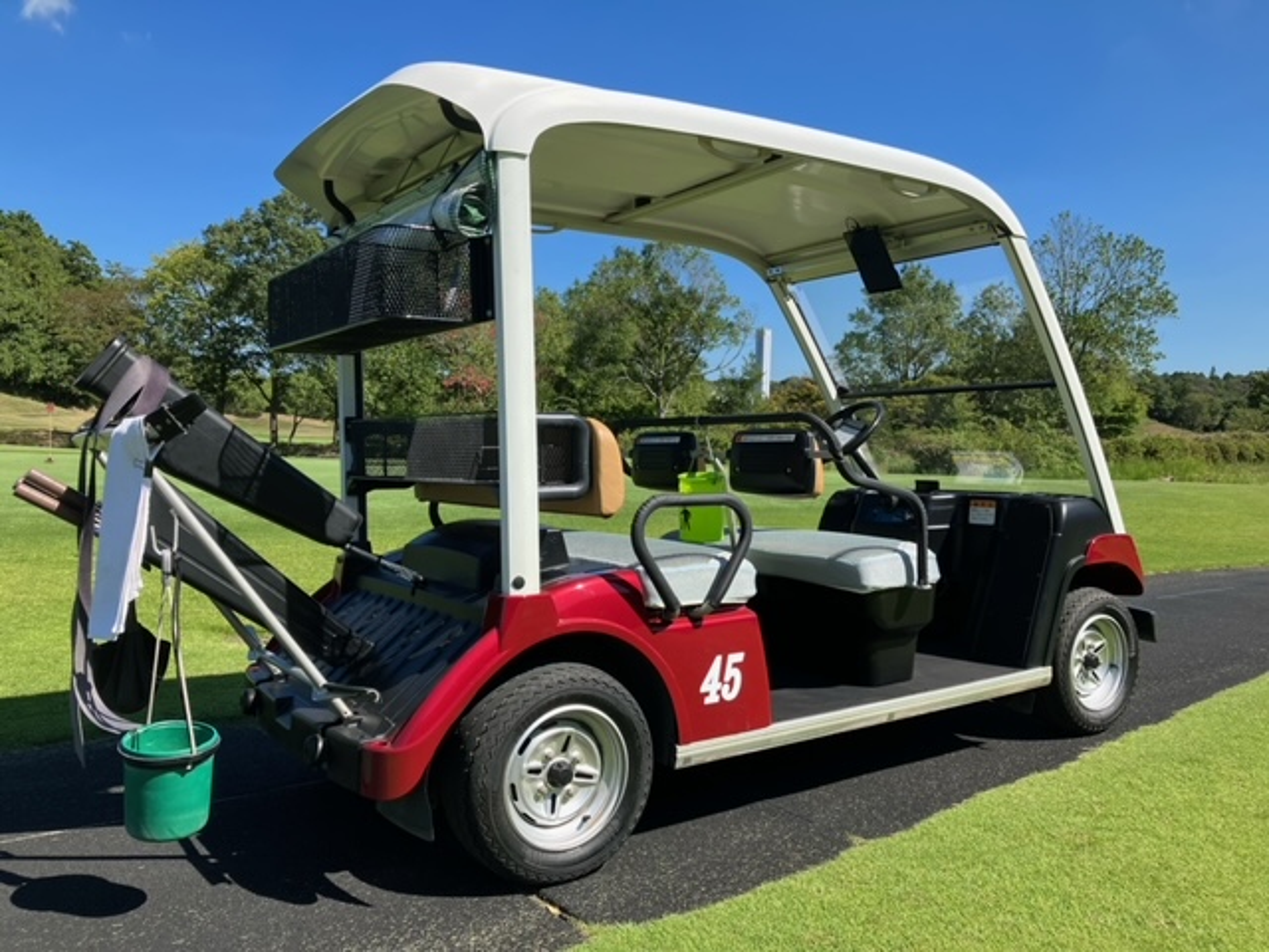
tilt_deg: -3.3
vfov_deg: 49.7
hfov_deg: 63.4
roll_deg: -0.9
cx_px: 634
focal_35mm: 28
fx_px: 1026
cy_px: 476
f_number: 1.8
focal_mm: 3.99
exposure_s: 1/1156
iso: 32
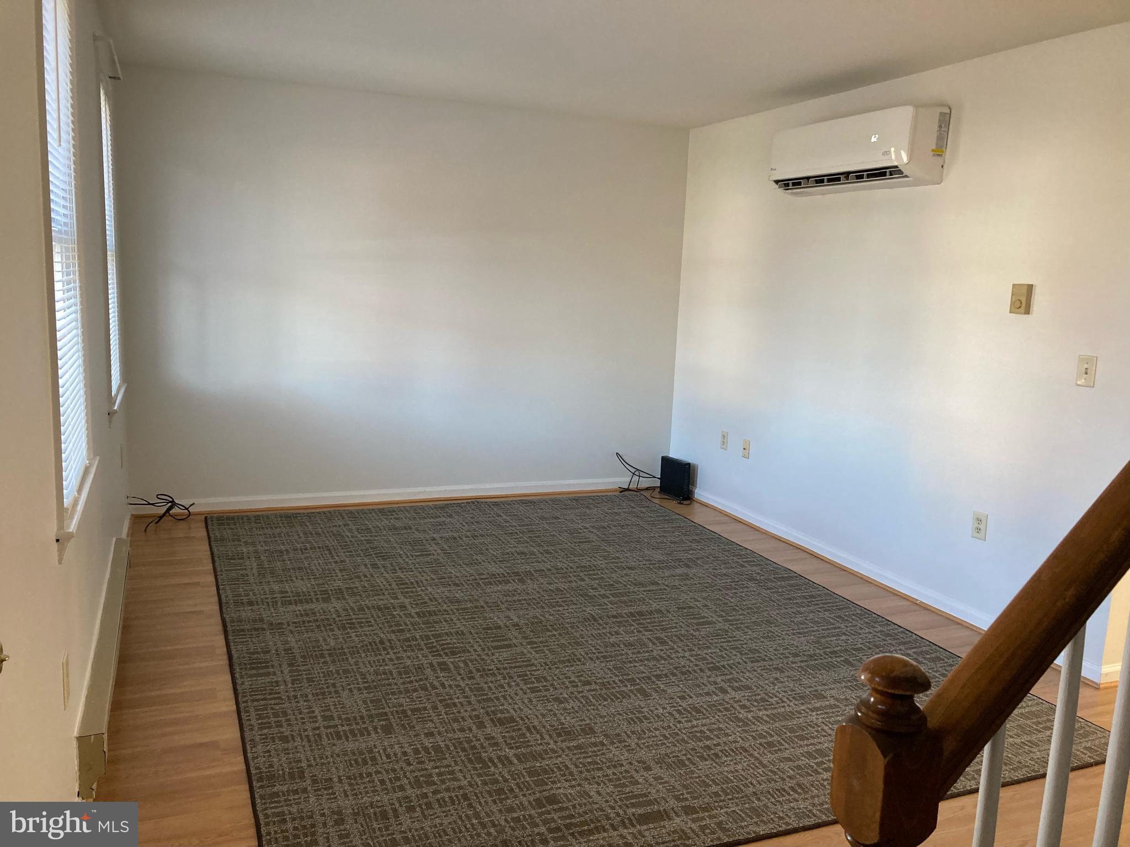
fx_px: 914
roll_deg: -3.1
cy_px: 424
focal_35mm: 28
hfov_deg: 63.4
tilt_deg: -9.6
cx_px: 565
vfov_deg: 49.7
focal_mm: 3.99
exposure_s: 1/60
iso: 160
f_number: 1.8
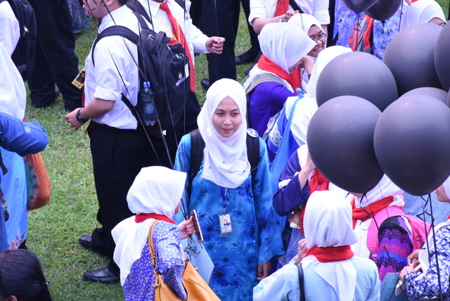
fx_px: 2102
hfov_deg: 12.2
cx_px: 225
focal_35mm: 168
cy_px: 150
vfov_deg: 8.2
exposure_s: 1/160
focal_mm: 112
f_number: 10
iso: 400
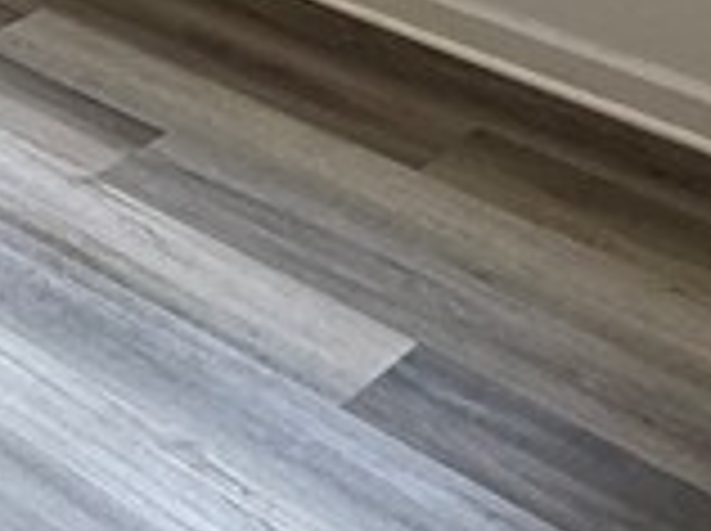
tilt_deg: -10.2
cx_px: -724
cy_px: -526
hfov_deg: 16.4
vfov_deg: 13.8
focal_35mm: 91
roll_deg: +1.2
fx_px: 1866
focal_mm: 2.22
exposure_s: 1/120
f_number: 2.2
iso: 80
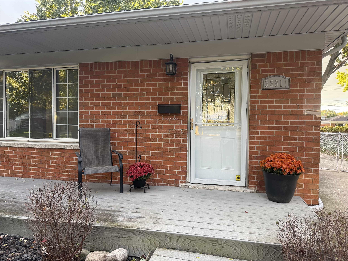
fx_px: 241
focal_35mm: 24
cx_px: 174
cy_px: 130
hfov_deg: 71.6
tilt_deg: -2.7
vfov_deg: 56.8
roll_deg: +0.7
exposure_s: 1/93
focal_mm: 6.76
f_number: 1.78
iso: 200
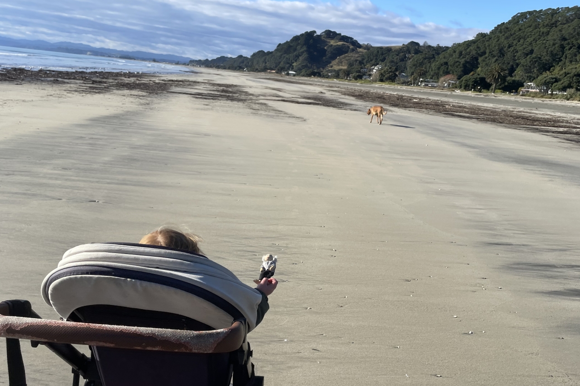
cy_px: 253
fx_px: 548
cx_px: 287
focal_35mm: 34
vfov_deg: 38.5
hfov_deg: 55.8
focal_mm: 4.2
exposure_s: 1/3509
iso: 32
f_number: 1.6
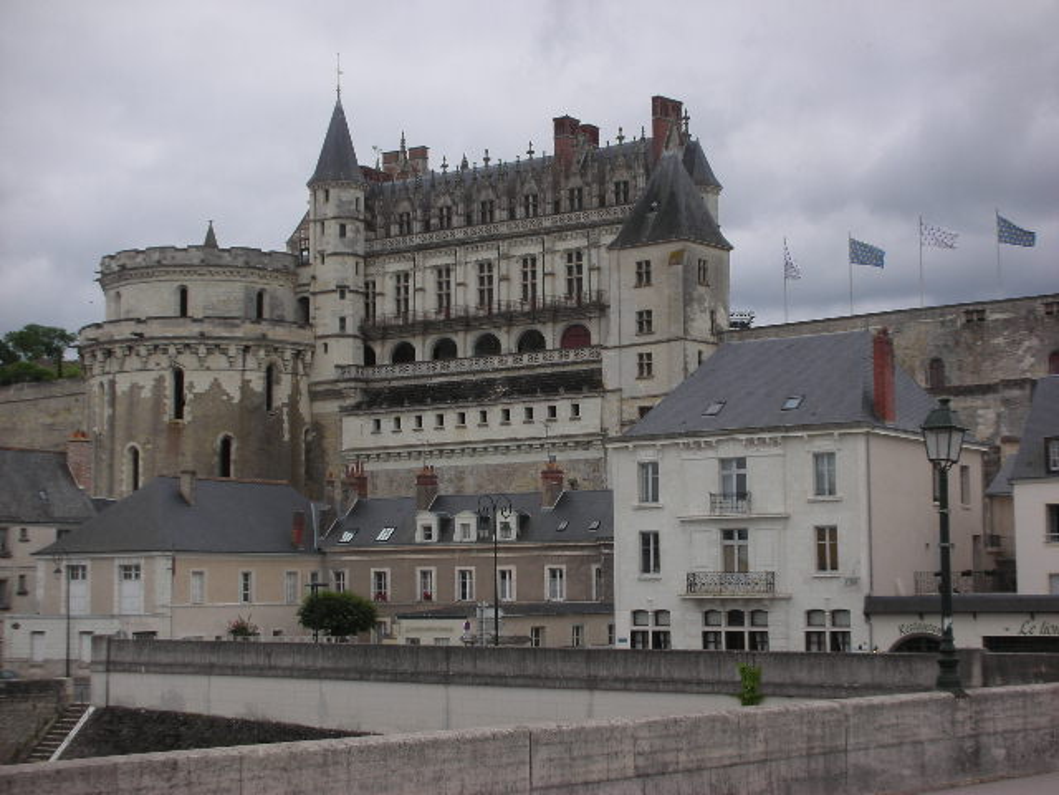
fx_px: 1866
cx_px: 530
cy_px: 398
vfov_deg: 24.0
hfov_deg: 31.7
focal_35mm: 61
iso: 50
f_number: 4
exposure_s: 1/190
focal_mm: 10.1
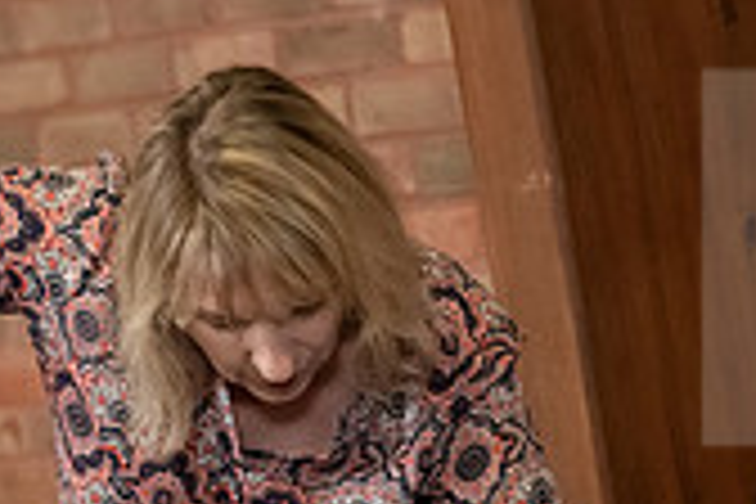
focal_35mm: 242
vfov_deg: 5.6
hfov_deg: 8.5
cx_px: 567
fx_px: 5082
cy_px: 614
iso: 4000
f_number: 2.8
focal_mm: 70
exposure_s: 1/160
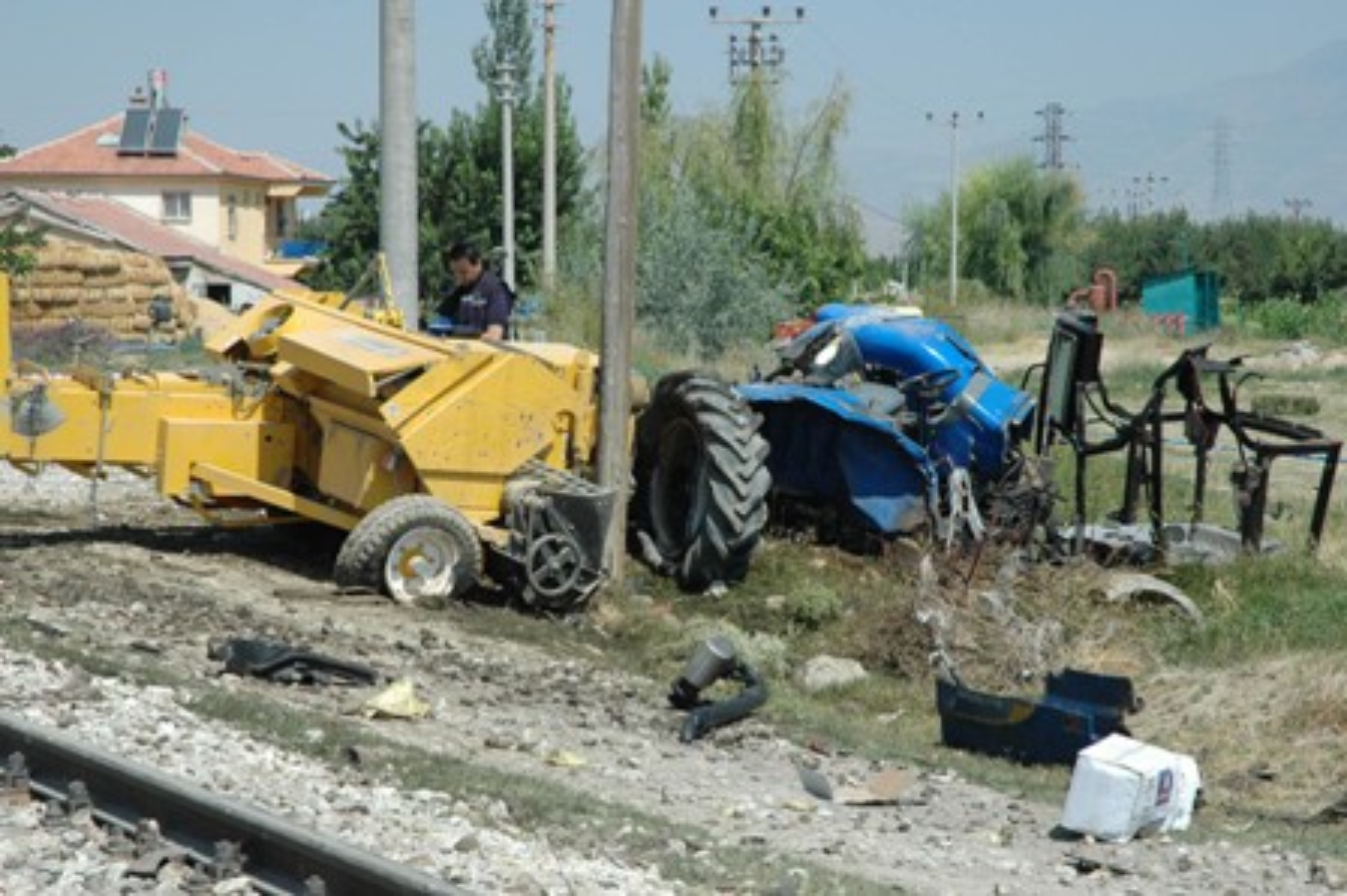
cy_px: 448
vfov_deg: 13.0
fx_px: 3926
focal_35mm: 105
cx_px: 674
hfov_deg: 19.5
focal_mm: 70
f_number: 13
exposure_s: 1/640
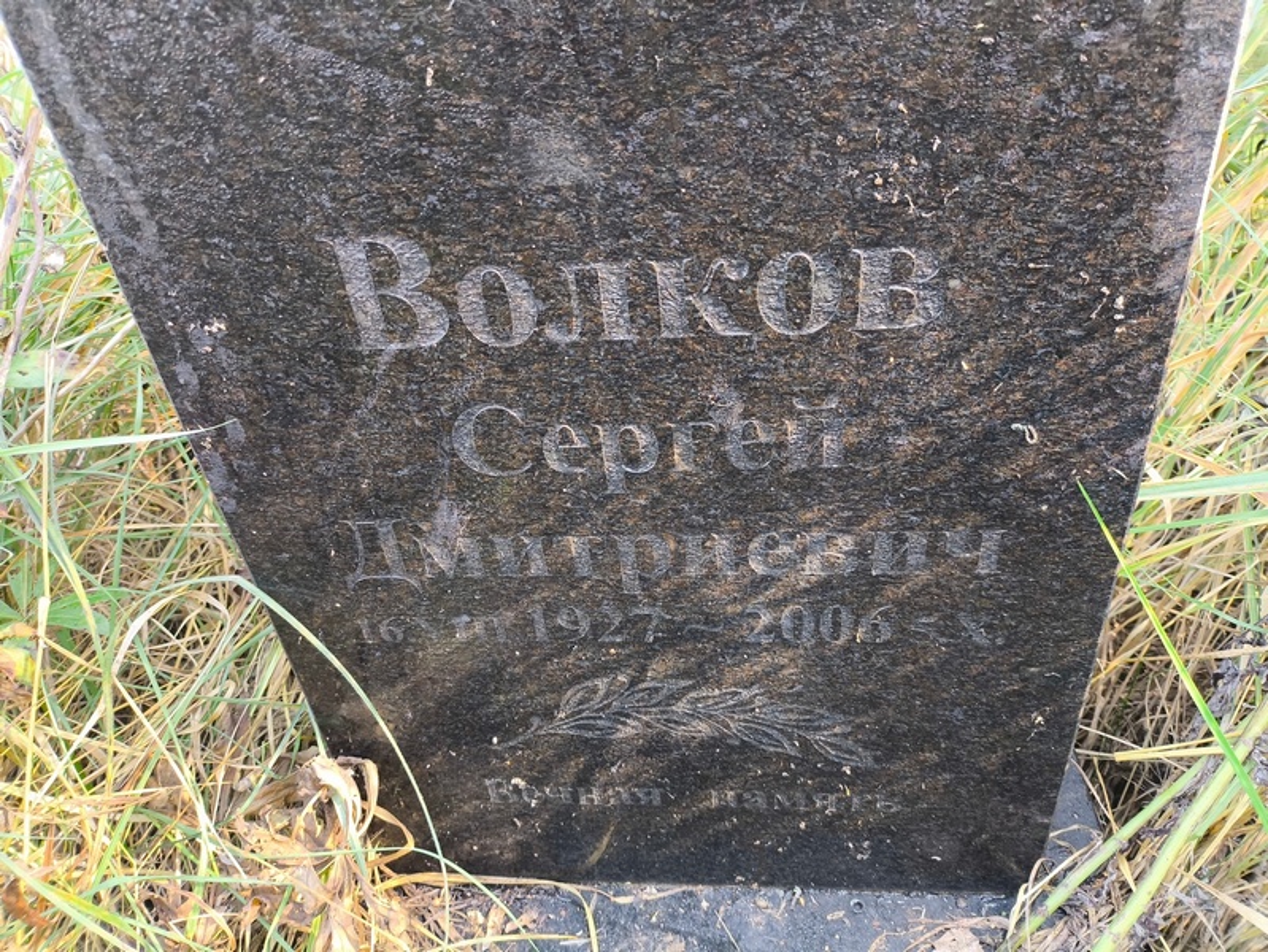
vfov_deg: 54.9
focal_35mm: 25
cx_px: 634
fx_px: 916
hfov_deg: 69.4
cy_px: 476
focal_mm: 4.71
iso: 200
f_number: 1.7
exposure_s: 1/60
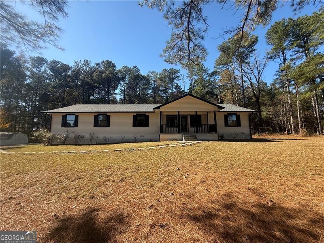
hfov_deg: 102.1
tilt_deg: +8.6
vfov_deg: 85.7
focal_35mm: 14
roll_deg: -0.5
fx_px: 131
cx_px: 162
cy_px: 122
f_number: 2.2
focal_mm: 2.22
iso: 50
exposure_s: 1/686
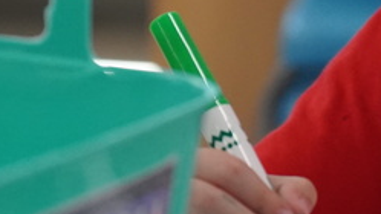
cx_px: 445
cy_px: 1
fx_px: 3051
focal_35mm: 302
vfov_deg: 4.0
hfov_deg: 7.1
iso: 4000
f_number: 4
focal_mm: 70
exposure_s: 1/160
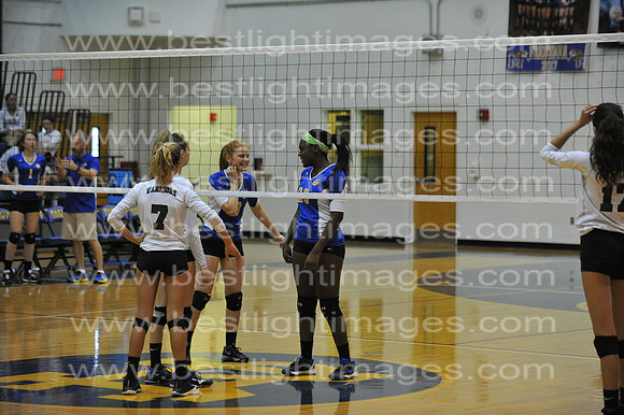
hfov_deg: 14.7
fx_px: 2425
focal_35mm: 140
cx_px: 312
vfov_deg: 9.8
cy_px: 208
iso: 8000
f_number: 3.2
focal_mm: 140
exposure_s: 1/800
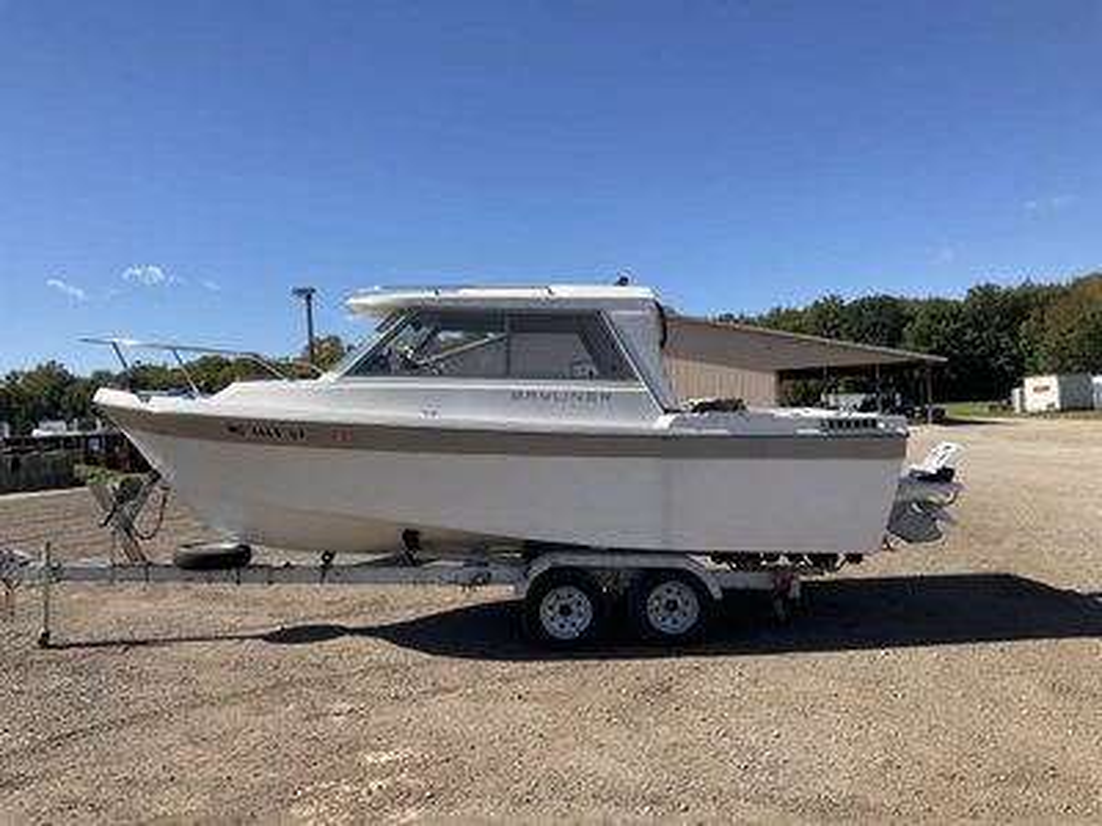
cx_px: 551
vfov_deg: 48.2
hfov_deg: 61.7
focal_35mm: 29
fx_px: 923
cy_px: 413
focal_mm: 3
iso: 25
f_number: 1.8
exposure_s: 1/1786
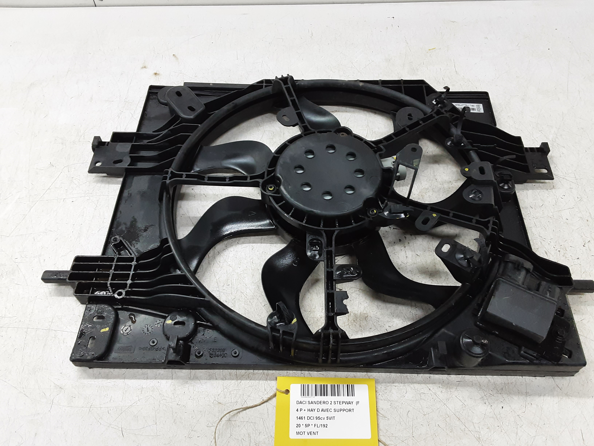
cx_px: 297
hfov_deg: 65.3
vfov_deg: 51.4
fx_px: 463
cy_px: 223
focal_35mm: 27
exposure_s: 1/50
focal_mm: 2.91
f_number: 1.9
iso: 160
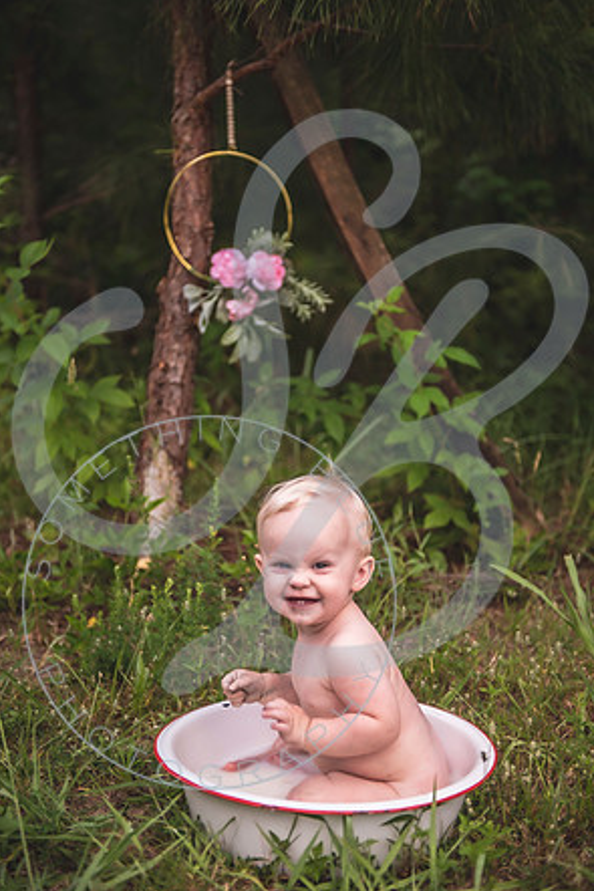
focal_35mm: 57
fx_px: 1410
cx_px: 300
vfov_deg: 35.0
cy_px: 450
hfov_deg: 23.8
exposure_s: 1/250
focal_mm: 56
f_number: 2.8
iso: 100
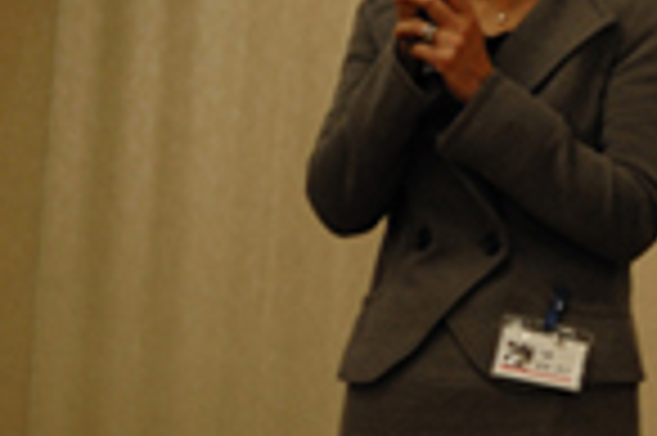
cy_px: 166
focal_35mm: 153
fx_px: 2789
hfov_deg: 12.0
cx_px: 1296
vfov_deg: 8.9
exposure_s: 1/100
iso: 900
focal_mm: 35
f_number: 2.8
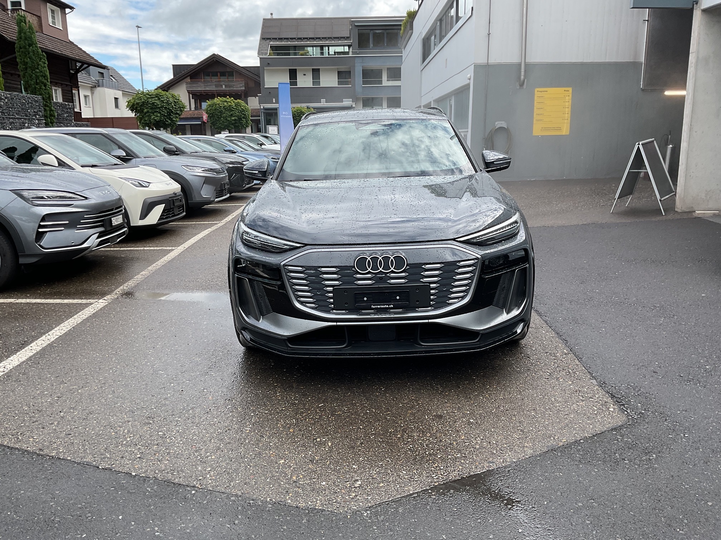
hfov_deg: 61.7
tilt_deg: -11.9
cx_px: 360
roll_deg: -0.9
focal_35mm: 29
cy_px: 270
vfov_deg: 48.2
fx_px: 604
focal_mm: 3
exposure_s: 1/457
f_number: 1.8
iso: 16
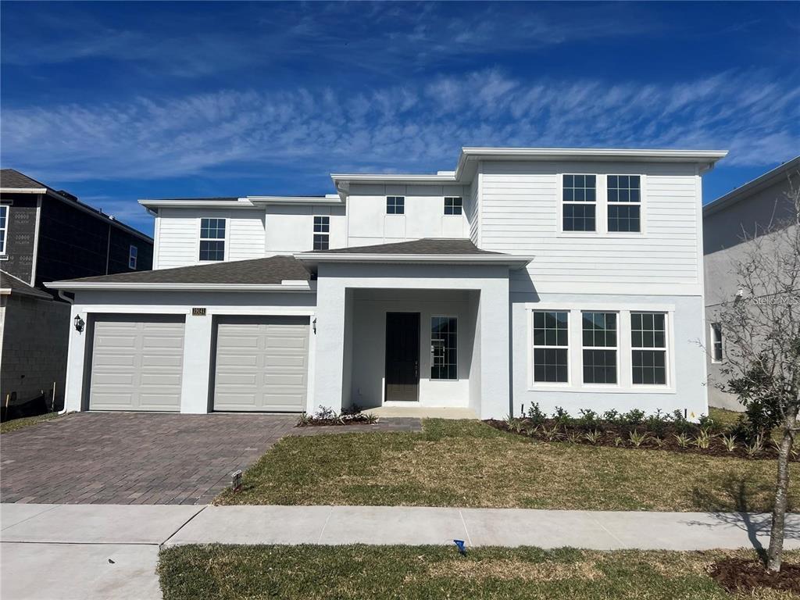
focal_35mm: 26
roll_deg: -1.0
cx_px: 400
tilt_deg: +5.9
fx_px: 601
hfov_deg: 67.3
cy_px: 300
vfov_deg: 53.1
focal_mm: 5.7
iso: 50
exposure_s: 1/12658
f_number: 1.5
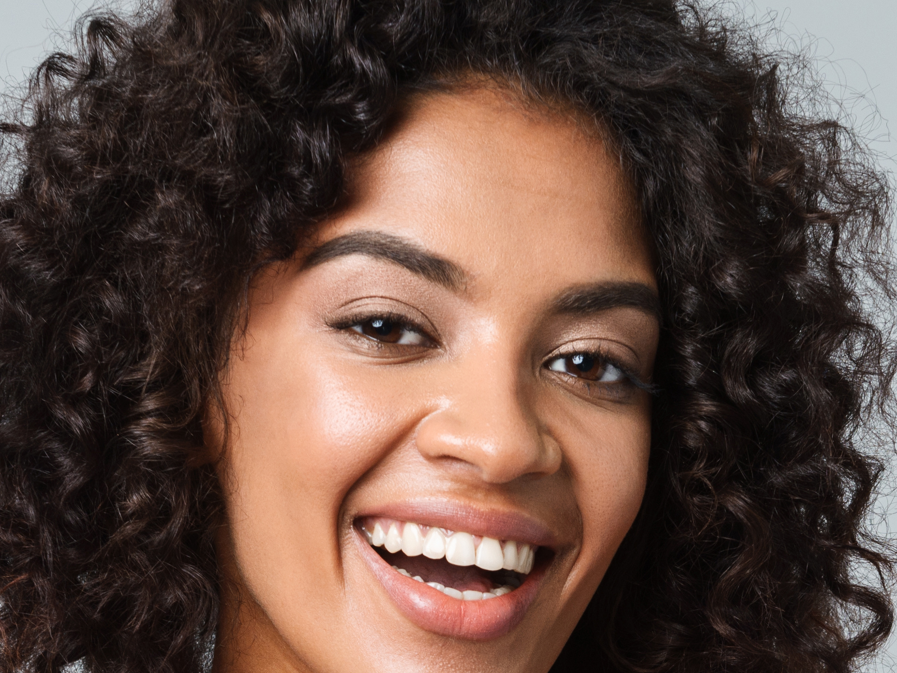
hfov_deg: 10.7
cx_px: 529
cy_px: 963
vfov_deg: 7.9
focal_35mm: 185
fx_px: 4794
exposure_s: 1/160
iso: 160
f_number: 7.1
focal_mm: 50
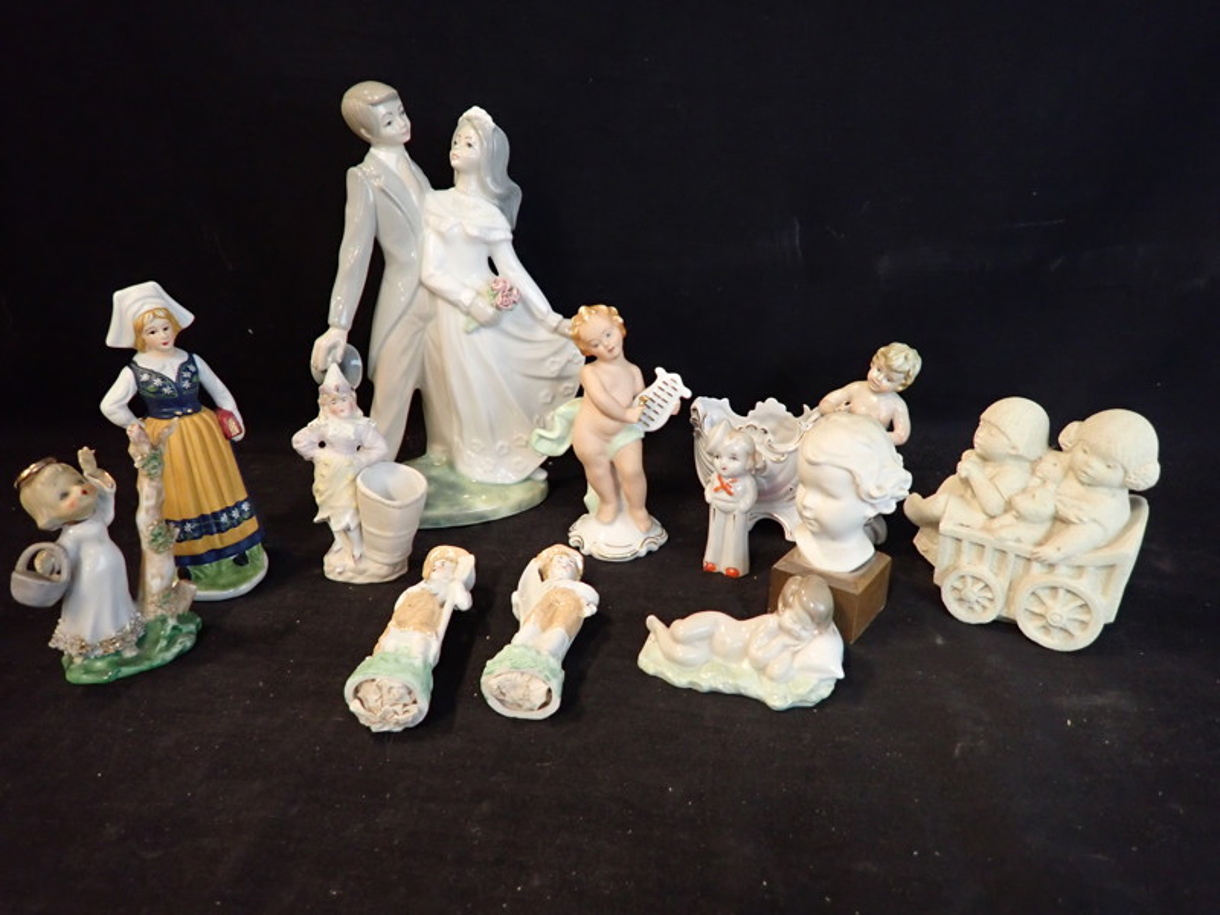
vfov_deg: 68.7
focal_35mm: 19
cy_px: 458
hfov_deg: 84.7
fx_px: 670
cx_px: 610
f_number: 2
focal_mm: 3.33
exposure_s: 1/40
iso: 640
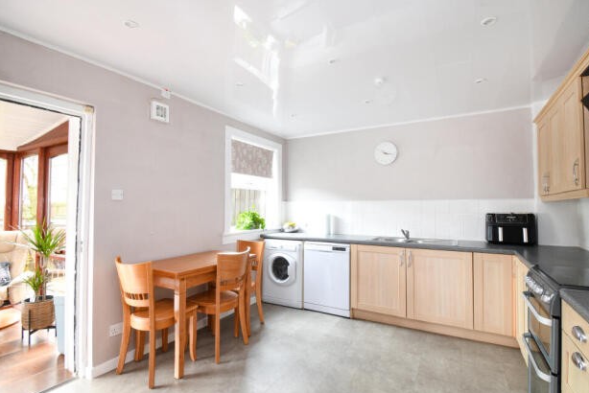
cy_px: 208
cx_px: 311
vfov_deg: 73.7
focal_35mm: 16
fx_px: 262
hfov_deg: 96.6
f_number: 10
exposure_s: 1/4
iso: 400
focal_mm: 10
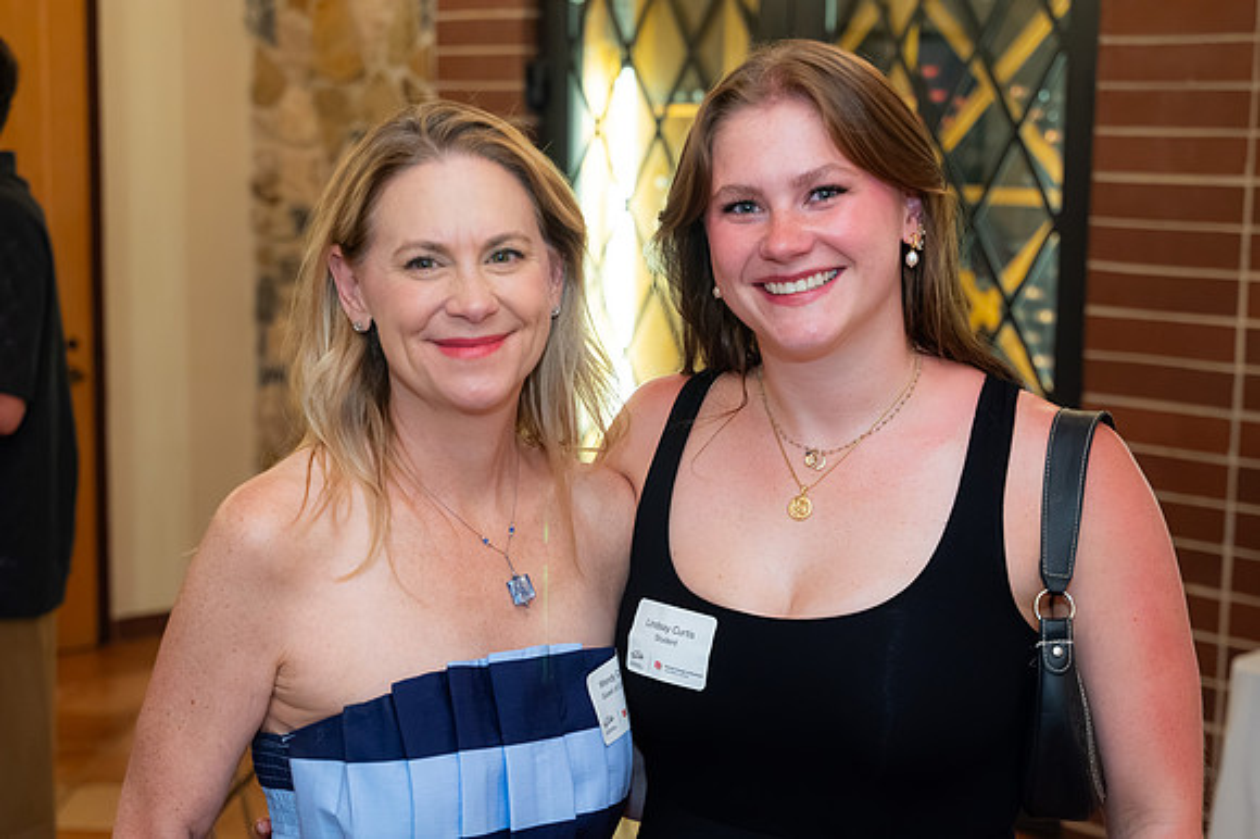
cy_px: 444
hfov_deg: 32.4
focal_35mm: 62
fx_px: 2166
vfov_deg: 21.9
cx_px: 592
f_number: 4
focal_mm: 57
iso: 2000
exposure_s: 1/125
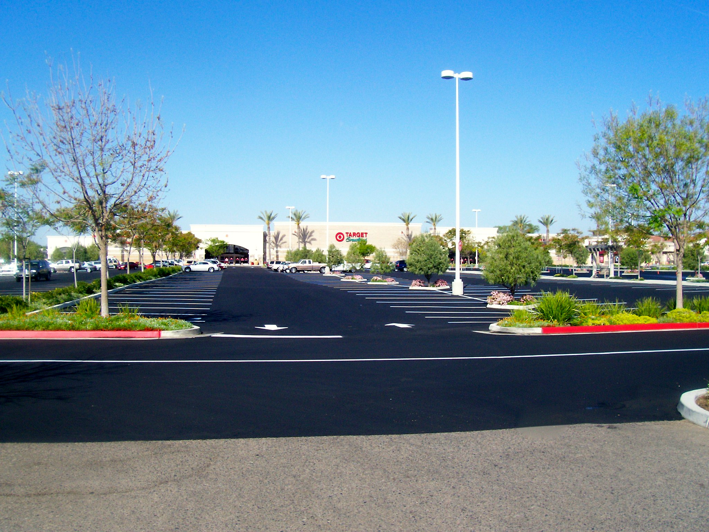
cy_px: 266
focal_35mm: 34
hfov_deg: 54.0
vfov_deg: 41.8
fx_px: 696
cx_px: 354
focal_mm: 5.6
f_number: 5.1
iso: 80
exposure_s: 1/328
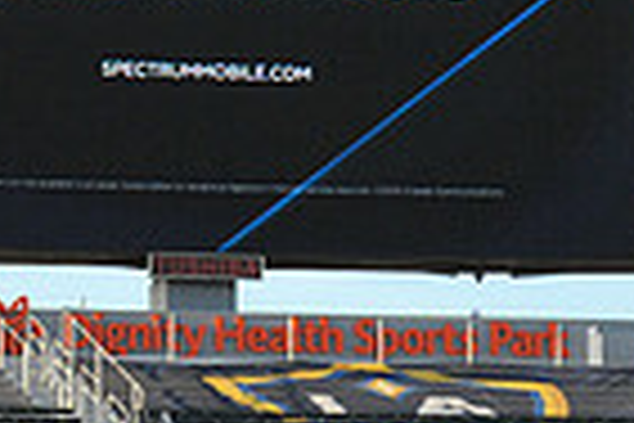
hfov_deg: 4.8
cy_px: -54
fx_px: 7607
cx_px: 171
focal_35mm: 432
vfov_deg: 3.2
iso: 1600
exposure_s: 1/800
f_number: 14
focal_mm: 105
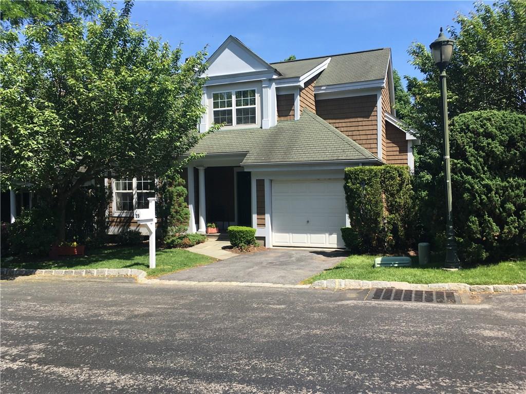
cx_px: 263
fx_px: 441
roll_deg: +1.6
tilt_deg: +2.2
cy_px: 197
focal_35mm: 29
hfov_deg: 61.7
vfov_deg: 48.2
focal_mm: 4.15
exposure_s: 1/884
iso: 25
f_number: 2.2
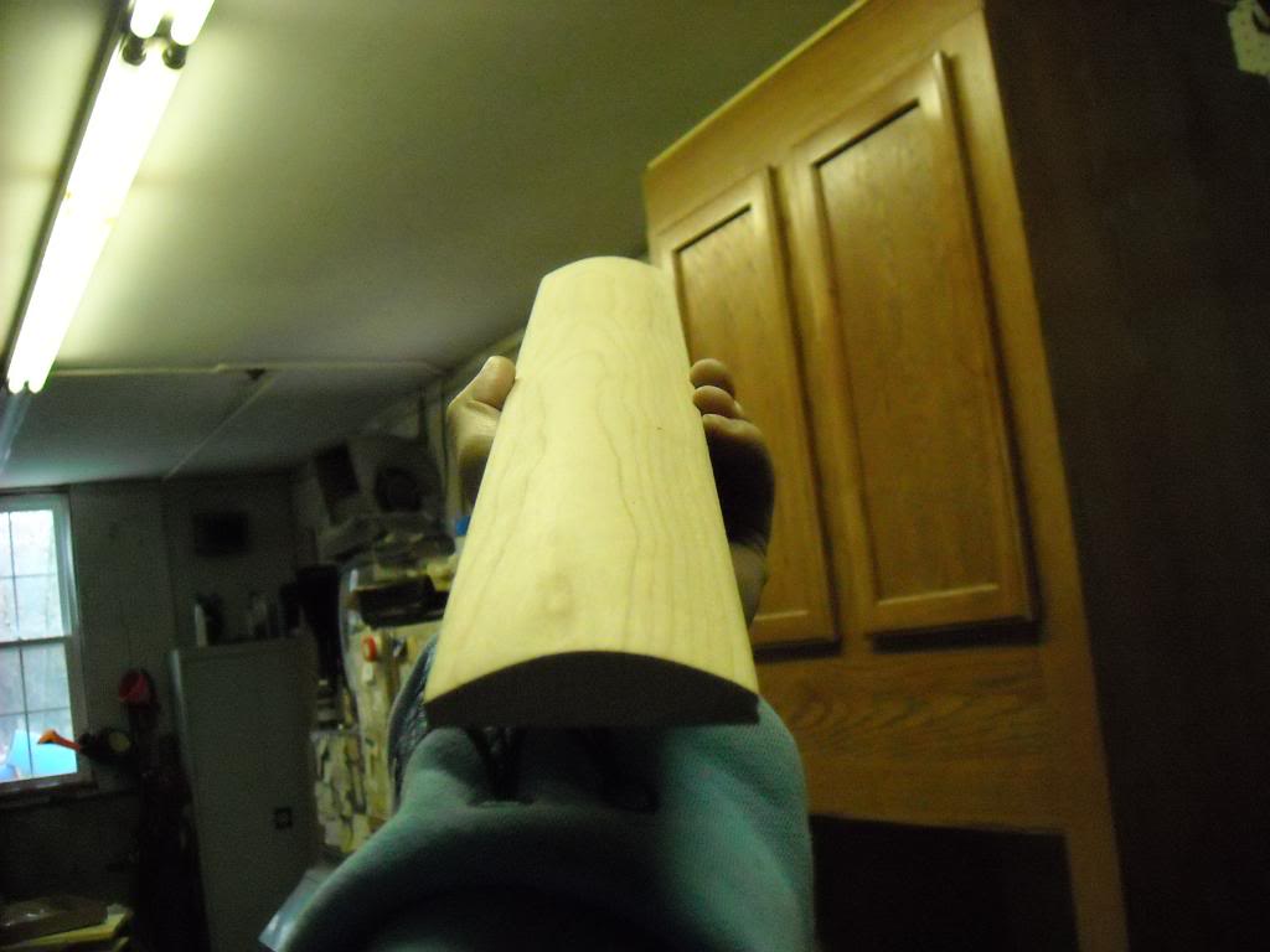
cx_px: 635
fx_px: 1284
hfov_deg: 52.6
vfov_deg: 40.7
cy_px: 476
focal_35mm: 35
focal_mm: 5.7
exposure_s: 1/105
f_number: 2.8
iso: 800
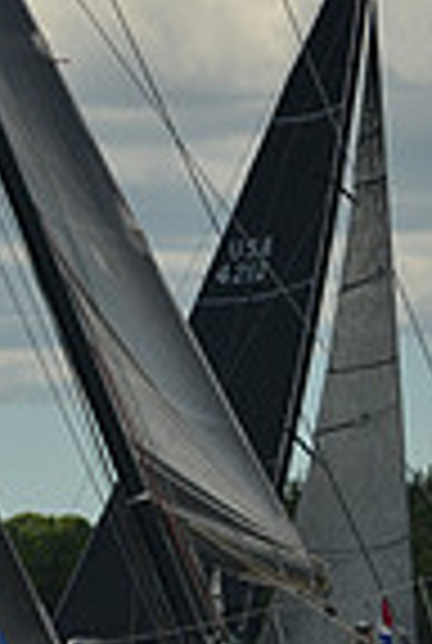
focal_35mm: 384
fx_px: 6878
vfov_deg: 5.3
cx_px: 200
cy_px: 707
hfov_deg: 3.6
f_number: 9
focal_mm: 95
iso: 400
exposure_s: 1/800
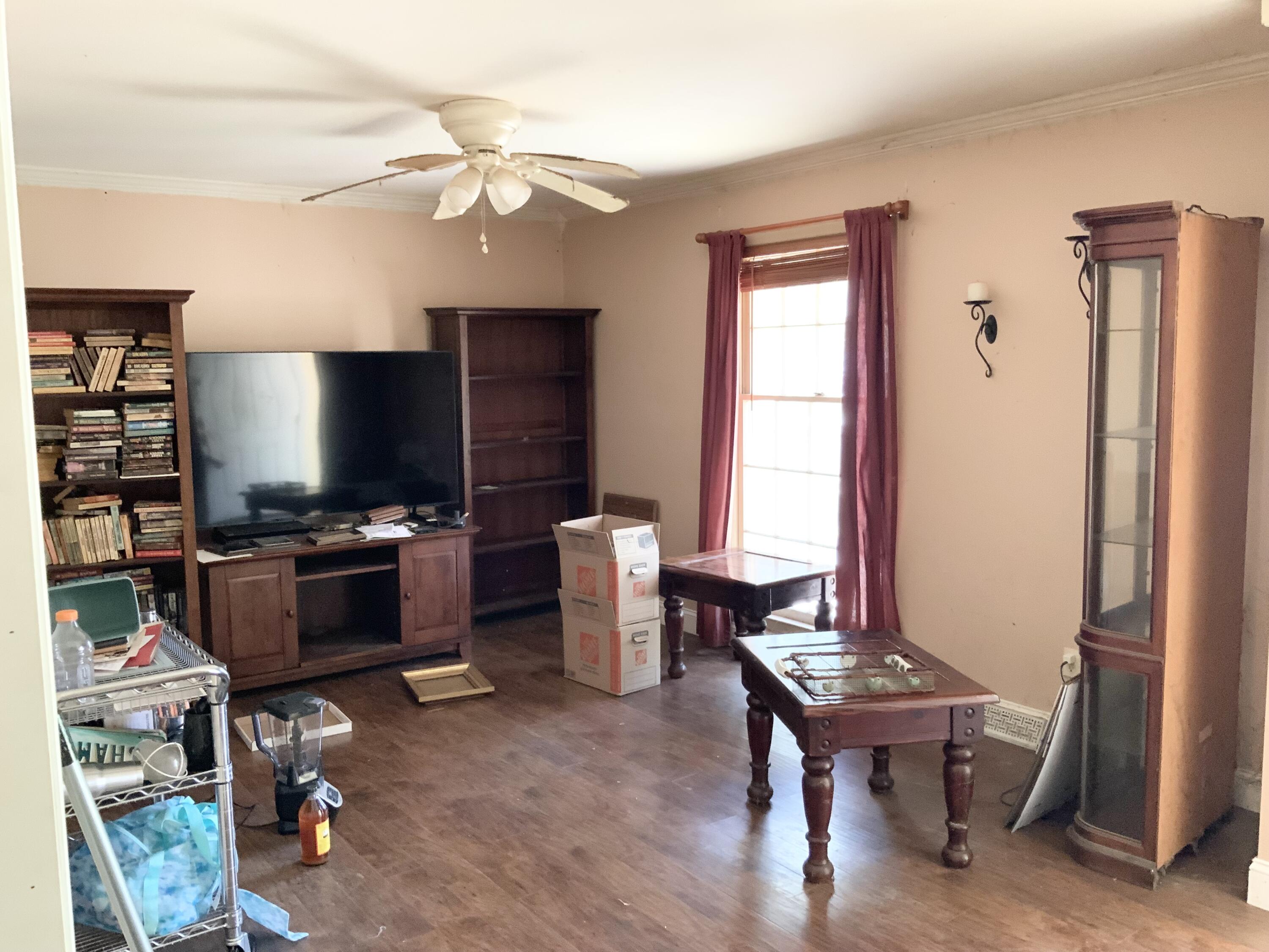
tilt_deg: -7.6
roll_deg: +1.3
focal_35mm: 29
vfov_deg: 48.2
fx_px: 1063
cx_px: 634
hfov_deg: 61.7
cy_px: 476
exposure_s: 1/40
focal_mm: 3
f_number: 1.8
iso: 200
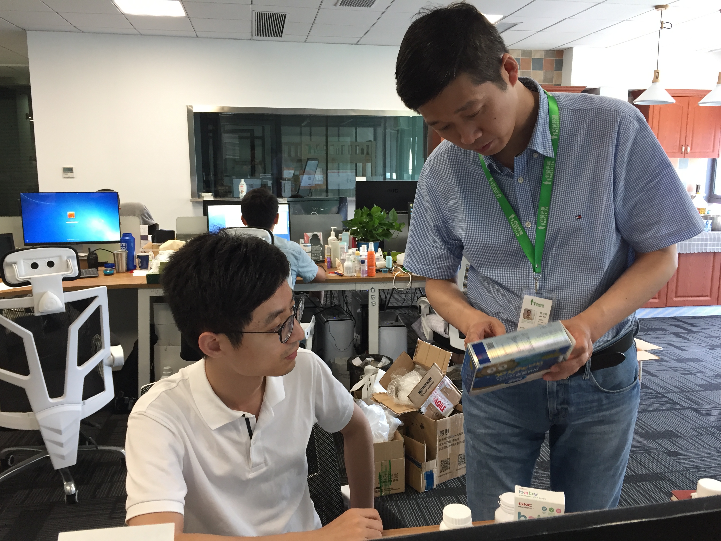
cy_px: 270
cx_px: 360
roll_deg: -0.2
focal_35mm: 29
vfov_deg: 48.2
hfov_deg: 61.7
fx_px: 604
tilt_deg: -9.8
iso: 100
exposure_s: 1/33
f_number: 2.2
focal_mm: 4.15
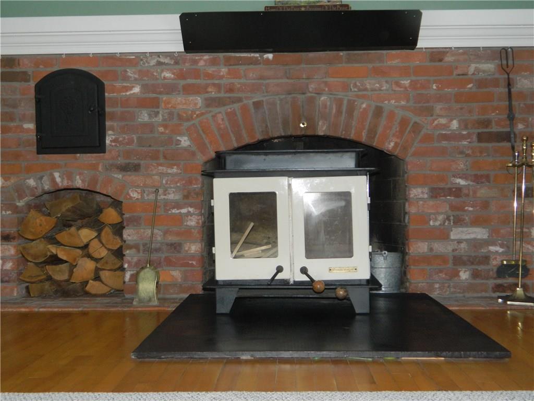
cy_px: 200
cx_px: 267
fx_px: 632
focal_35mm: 41
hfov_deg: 45.8
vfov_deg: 35.1
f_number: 3.5
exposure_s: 1/30
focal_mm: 7.3
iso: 200
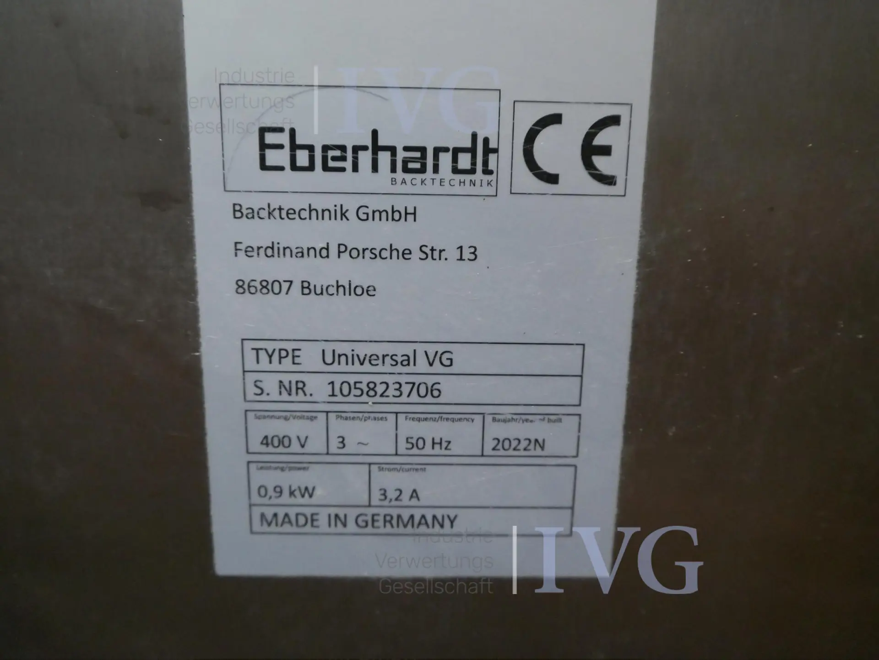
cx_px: 440
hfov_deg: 63.4
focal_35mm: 28
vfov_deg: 49.8
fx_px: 711
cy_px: 330
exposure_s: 1/60
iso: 2500
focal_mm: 14
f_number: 3.5
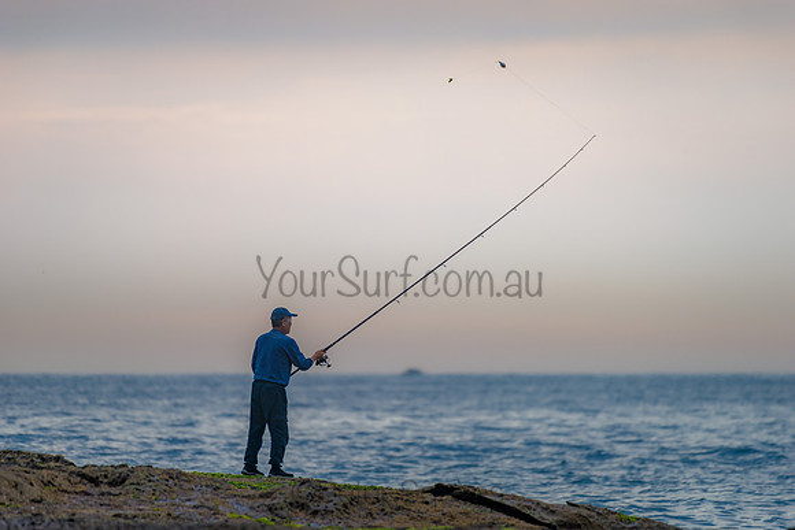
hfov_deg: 4.1
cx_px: 398
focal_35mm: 500
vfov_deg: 2.8
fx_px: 11044
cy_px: 265
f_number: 5.6
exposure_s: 1/800
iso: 125
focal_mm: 500
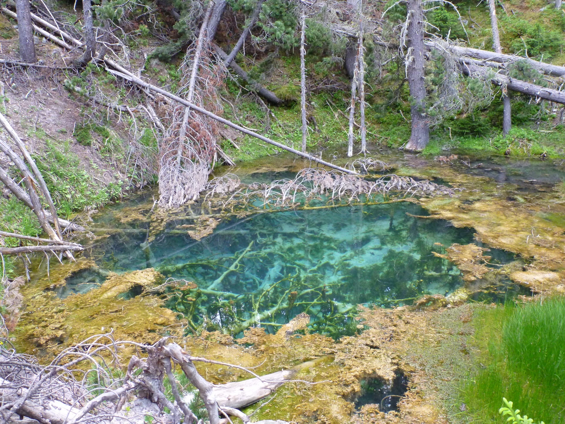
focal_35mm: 34
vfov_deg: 41.8
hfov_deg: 54.0
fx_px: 555
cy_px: 212
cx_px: 282
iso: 400
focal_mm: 6
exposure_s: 1/80
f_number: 3.7
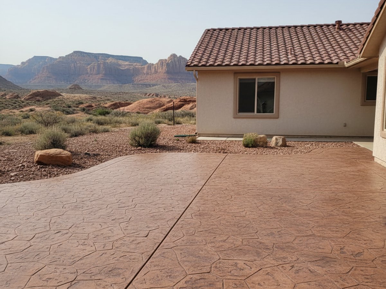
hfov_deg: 73.9
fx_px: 256
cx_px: 193
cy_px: 144
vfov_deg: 58.9
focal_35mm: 23
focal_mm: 6.4
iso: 341
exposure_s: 1/1749
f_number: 1.8
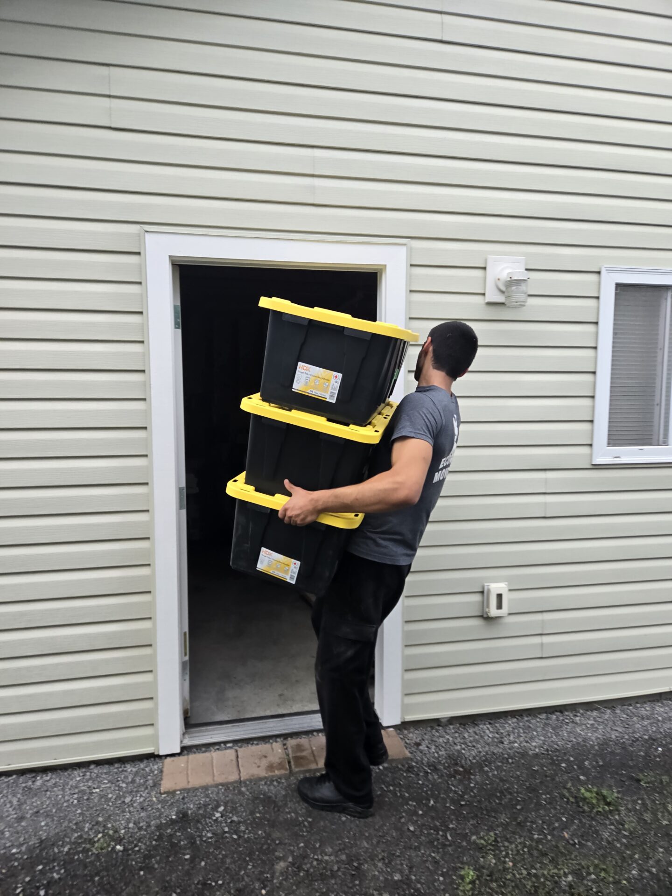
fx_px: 595
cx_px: 336
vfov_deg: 73.9
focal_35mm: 23
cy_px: 448
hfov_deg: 58.9
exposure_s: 1/180
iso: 160
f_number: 1.8
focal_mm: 5.4
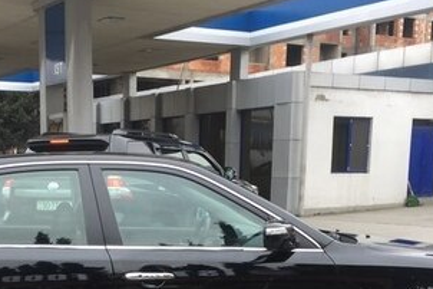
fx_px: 793
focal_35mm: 66
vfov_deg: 19.5
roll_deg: -0.5
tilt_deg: -12.9
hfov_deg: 30.1
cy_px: 339
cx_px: 122
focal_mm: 4.15
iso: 32
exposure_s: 1/50
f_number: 2.2
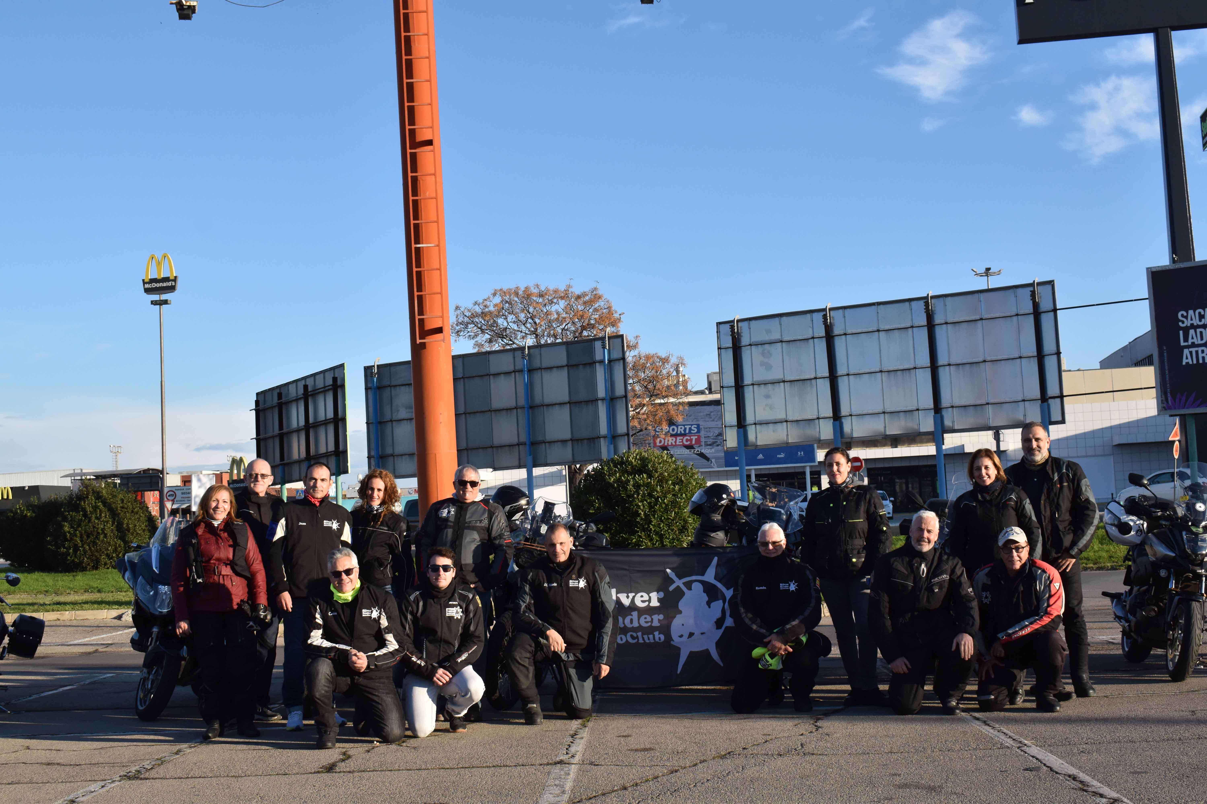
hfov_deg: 43.6
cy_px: 402
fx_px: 1509
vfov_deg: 29.9
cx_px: 604
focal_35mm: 45
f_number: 9
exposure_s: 1/1250
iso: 800
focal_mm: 30
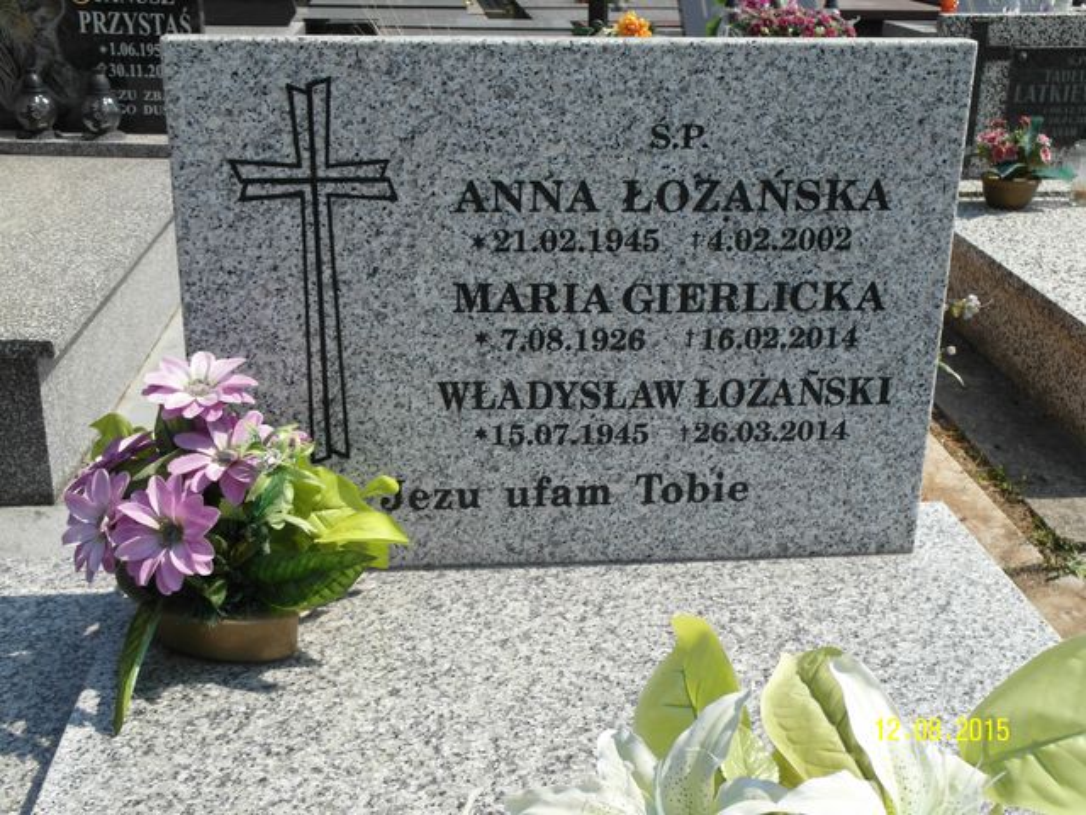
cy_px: 408
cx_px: 543
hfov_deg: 44.8
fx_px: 1318
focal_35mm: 42
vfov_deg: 34.3
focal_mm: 9.1
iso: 80
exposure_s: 1/500
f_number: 4.9
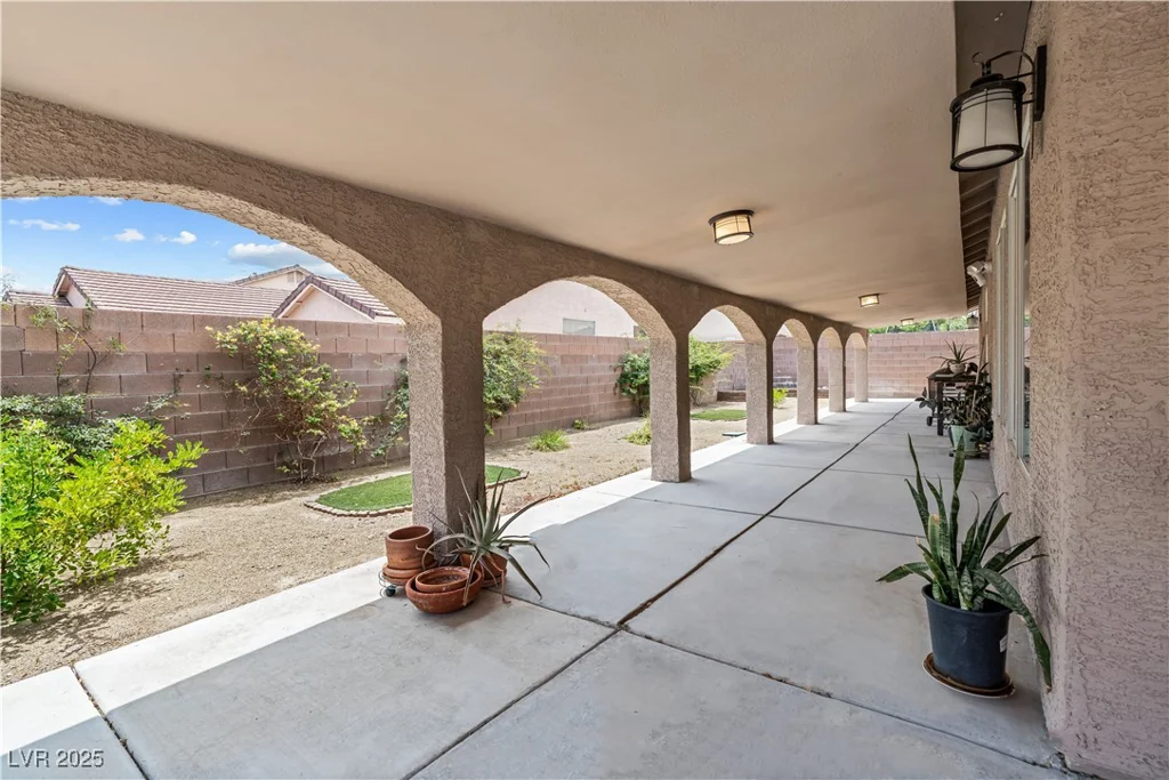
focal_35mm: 16
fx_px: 520
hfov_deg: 96.7
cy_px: 390
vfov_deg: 73.8
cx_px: 584
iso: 400
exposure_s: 1/200
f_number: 7.1
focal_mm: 16
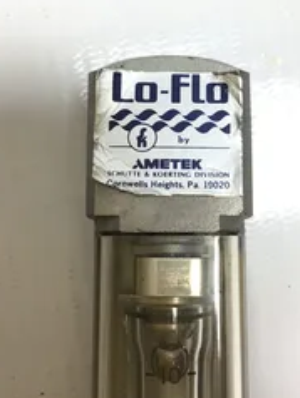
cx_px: 176
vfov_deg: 36.5
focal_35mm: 52
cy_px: 140
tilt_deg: -87.7
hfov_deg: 28.0
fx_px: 600
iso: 32
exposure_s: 1/120
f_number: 2.4
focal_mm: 3.3
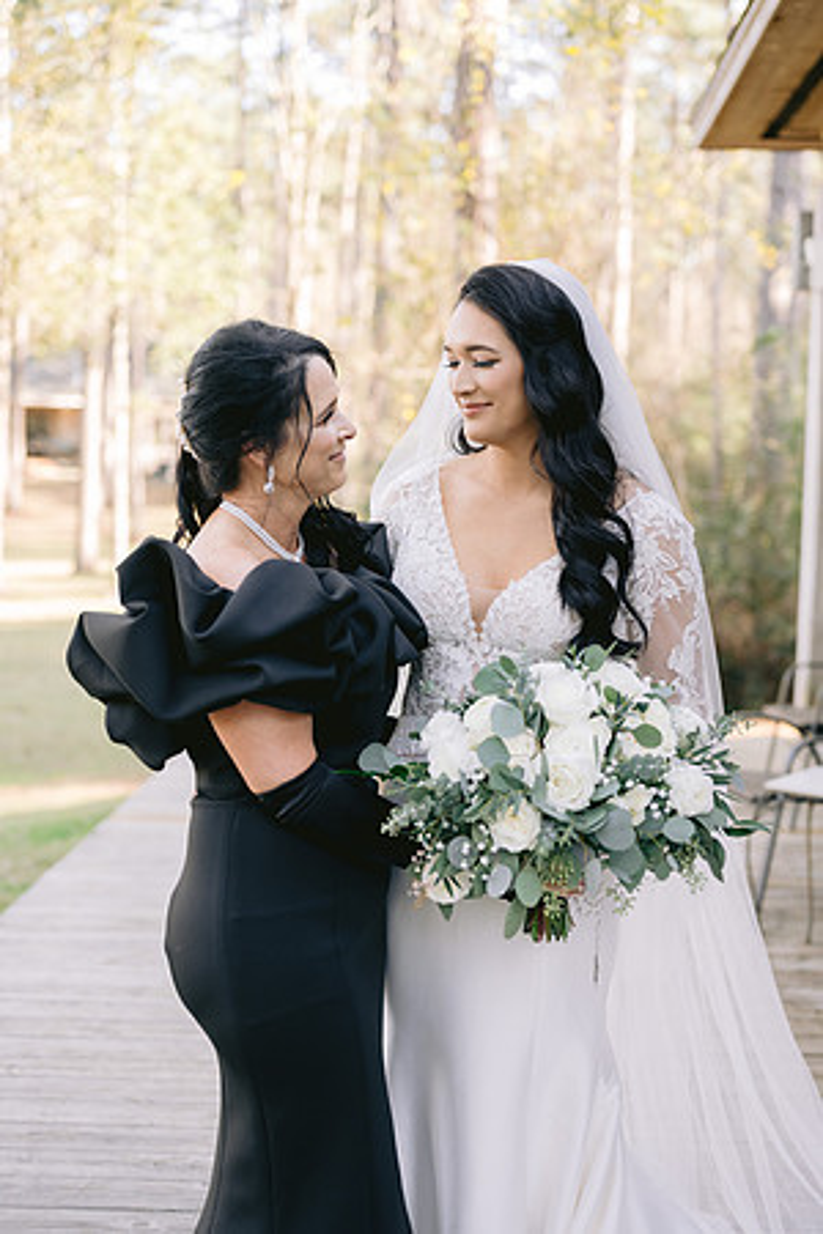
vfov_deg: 39.6
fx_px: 1714
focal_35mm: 50
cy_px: 617
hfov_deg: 27.0
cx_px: 412
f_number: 2.5
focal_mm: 50
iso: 400
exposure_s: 1/320
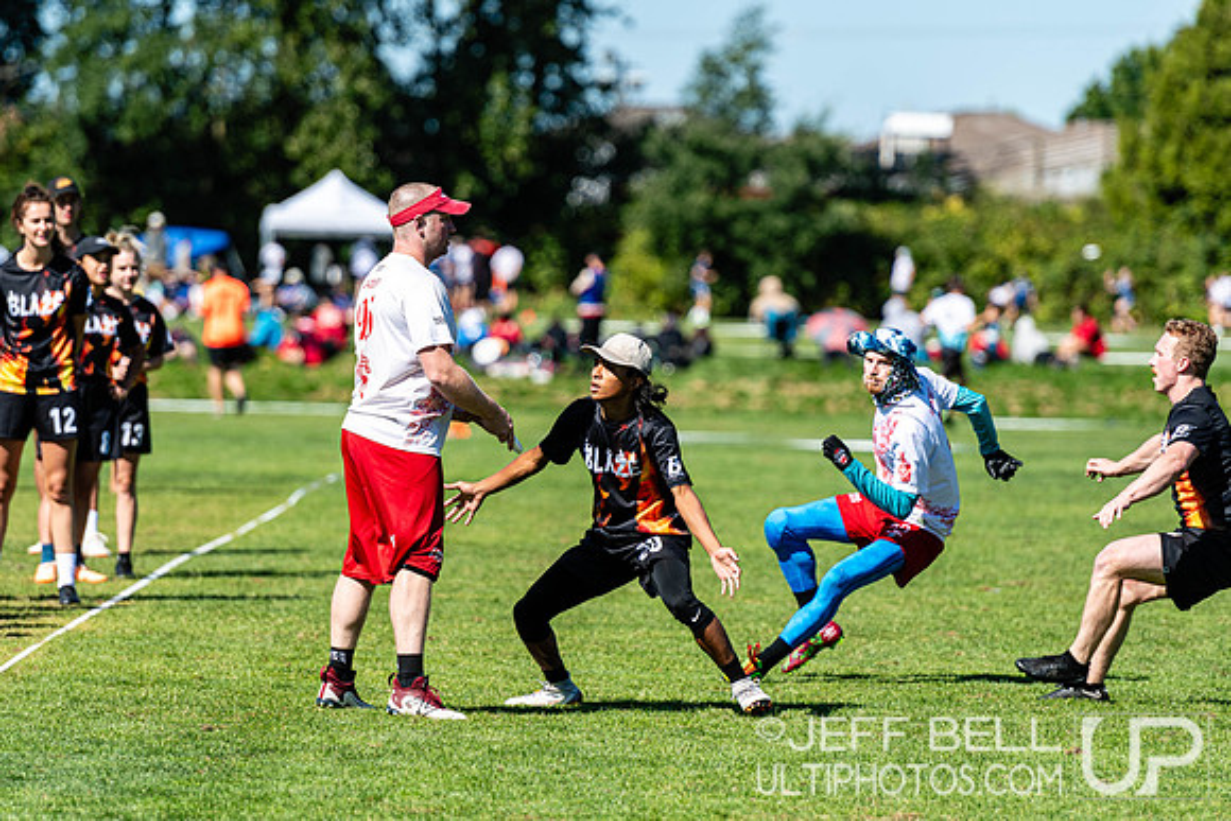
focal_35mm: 300
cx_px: 616
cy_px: 410
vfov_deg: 4.6
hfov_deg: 6.9
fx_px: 10260
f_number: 3.2
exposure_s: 1/1600
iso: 100
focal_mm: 200
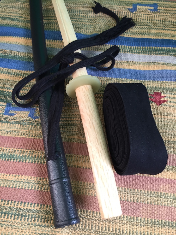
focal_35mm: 29
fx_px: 197
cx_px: 88
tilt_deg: -62.9
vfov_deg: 61.7
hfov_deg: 48.2
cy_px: 118
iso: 40
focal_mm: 4.15
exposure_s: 1/33
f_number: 2.2
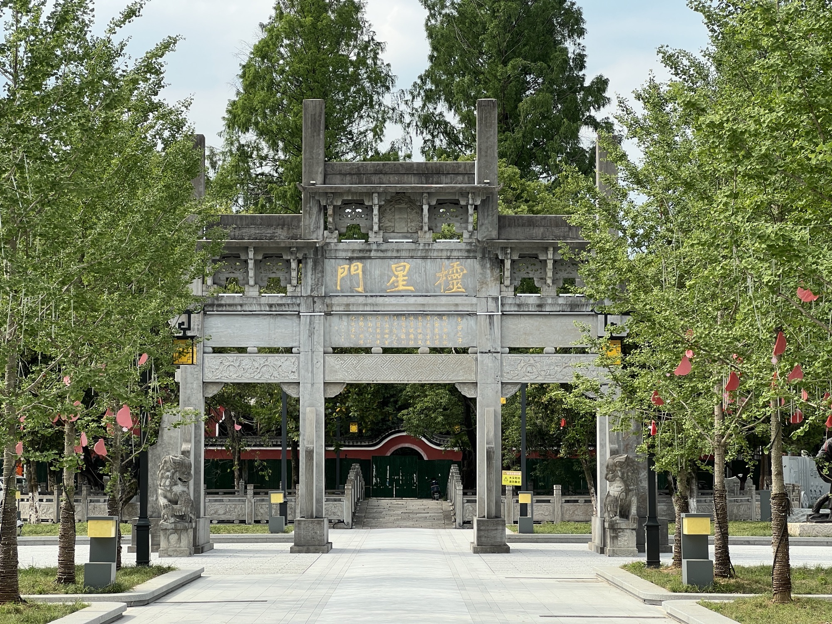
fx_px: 1851
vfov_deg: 19.1
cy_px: 312
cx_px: 416
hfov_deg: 25.3
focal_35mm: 77
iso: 32
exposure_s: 1/504
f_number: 2.8
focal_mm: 9
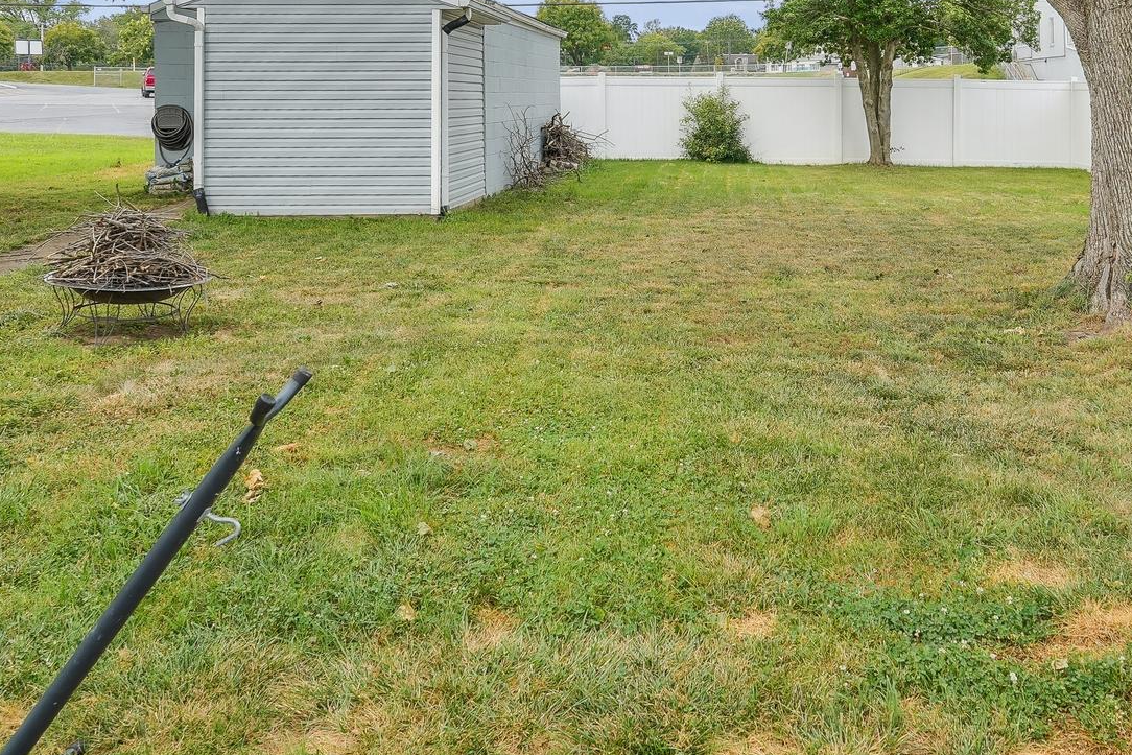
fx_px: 1099
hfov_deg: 53.9
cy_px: 136
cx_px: 712
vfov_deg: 36.5
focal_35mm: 35
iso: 100
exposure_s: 1/200
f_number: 8
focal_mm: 18.5
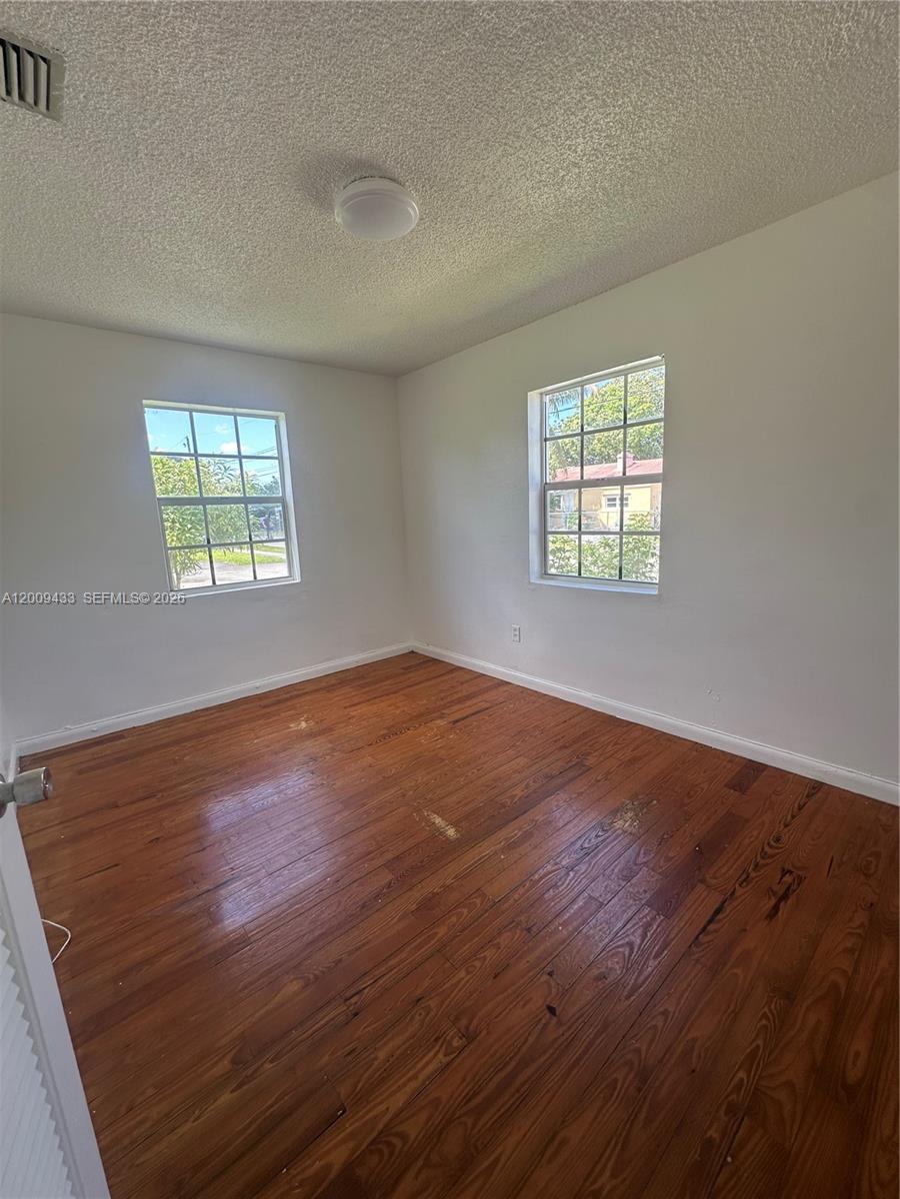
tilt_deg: -10.3
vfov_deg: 102.1
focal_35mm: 14
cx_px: 450
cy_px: 600
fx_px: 485
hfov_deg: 85.7
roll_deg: +1.3
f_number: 2.2
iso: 40
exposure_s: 1/166
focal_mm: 2.22
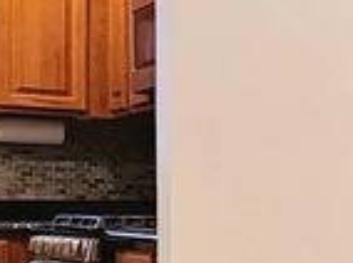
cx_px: 798
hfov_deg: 14.9
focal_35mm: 94
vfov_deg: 15.5
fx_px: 957
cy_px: 236
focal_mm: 2.2
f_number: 2.2
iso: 250
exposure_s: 1/60.2
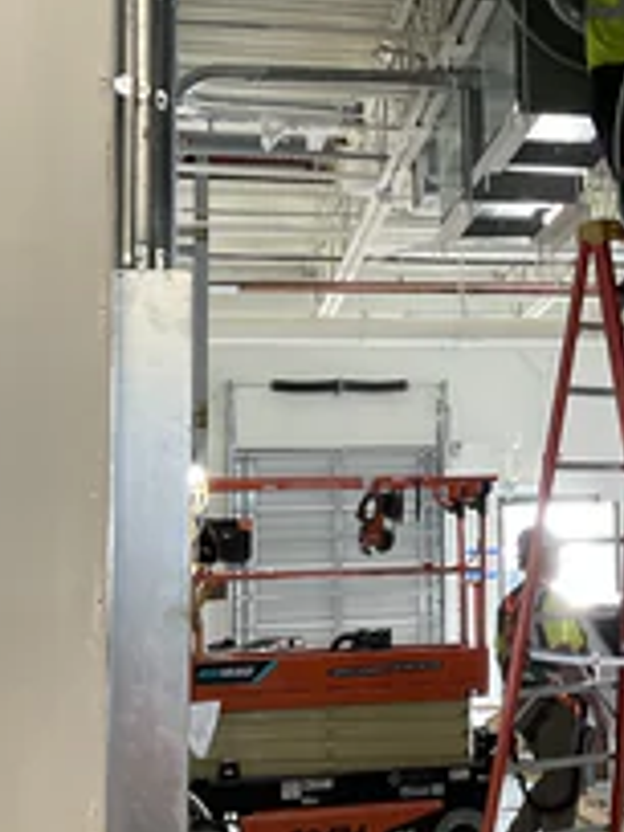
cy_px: 375
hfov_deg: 20.0
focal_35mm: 71
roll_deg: +0.7
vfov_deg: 27.4
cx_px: 634
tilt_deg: +7.2
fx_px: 1706
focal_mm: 3
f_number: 1.8
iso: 100
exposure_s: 1/60
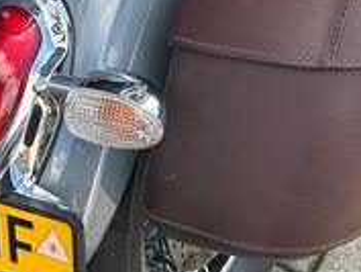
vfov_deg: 15.6
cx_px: 35
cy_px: 43
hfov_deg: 20.4
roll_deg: -3.6
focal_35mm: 94
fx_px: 981
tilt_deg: -43.0
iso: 50
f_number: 1.5
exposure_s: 1/509
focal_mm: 5.7
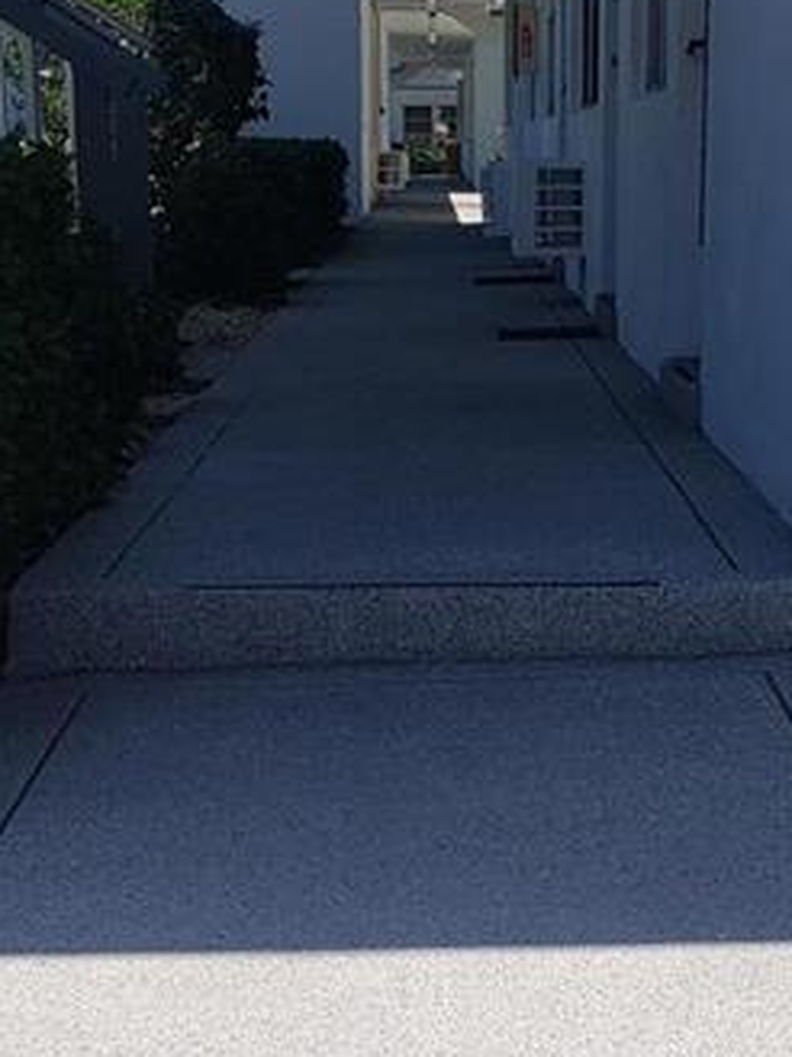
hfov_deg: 15.5
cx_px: 567
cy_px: 806
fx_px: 2898
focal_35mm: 95
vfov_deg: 20.5
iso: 50
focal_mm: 4.3
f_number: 2.4
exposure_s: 1/1666
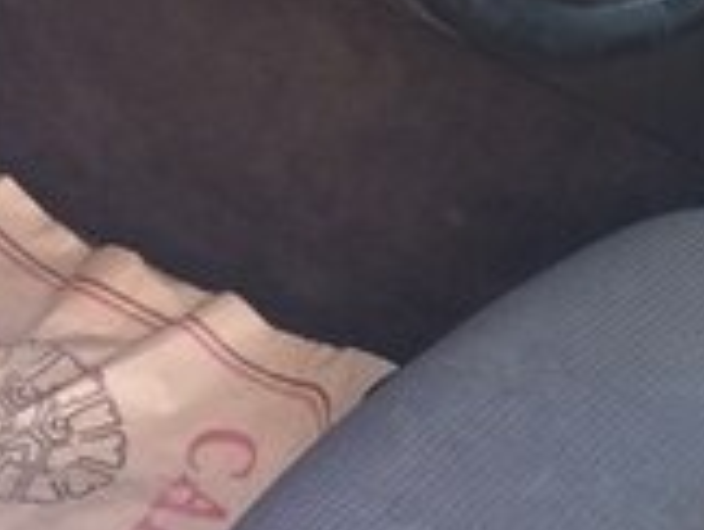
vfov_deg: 12.3
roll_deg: -16.1
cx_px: 986
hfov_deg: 15.6
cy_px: -89
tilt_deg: -29.6
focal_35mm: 118
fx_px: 2403
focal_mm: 4.15
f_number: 2.2
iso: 40
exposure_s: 1/33
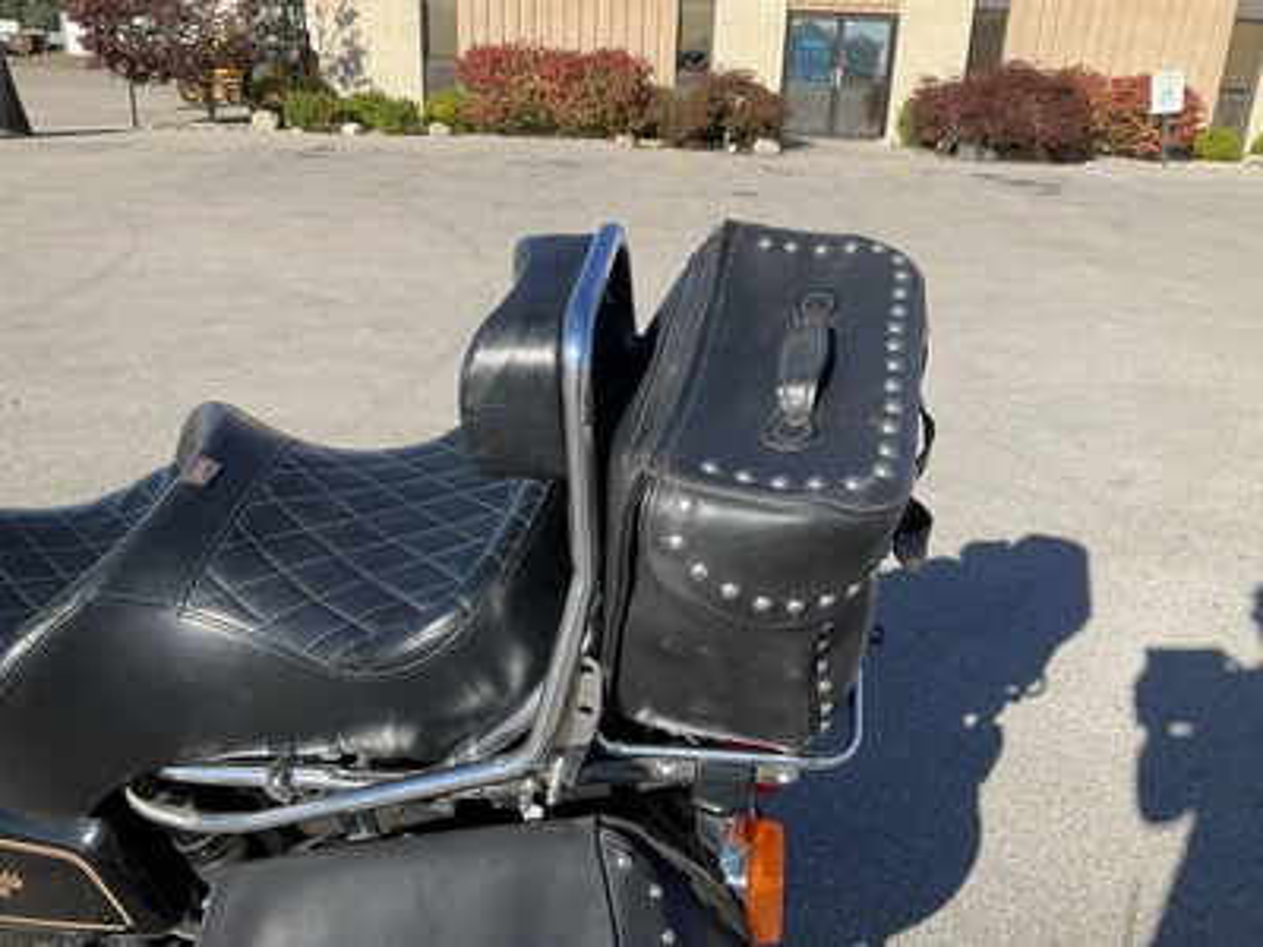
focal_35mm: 29
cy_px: 474
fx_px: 1058
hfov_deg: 61.7
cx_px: 632
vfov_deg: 48.2
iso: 25
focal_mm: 3
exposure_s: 1/1015
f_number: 1.8
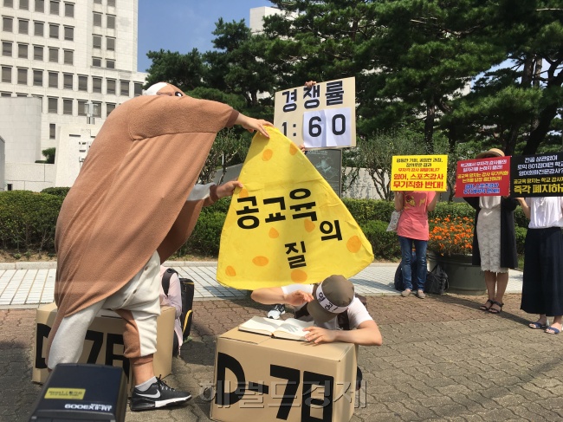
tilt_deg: -0.6
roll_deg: -0.3
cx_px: 282
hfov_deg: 61.7
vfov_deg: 48.2
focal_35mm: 29
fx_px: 471
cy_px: 211
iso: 25
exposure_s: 1/1923
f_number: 2.2
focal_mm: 4.15
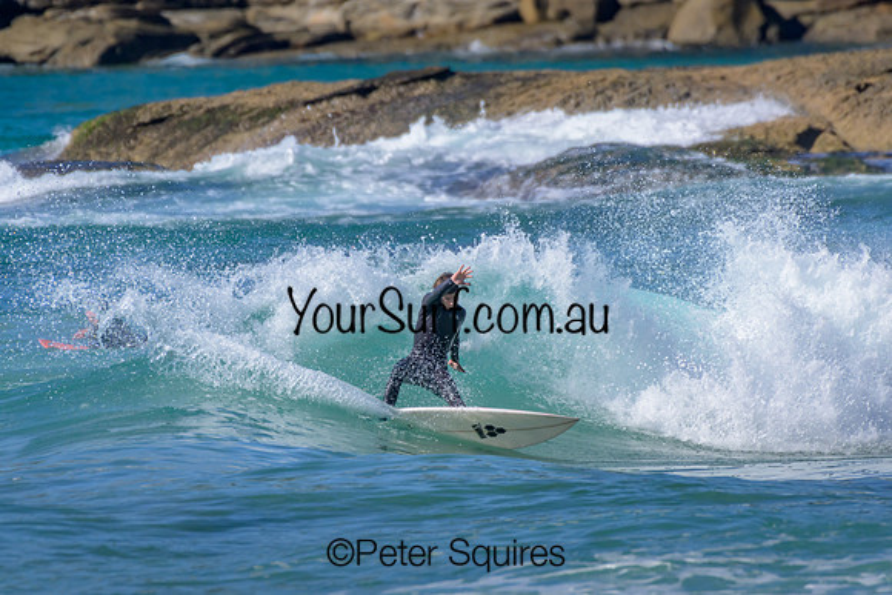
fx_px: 23543
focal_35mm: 950
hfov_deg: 2.2
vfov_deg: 1.4
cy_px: 298
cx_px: 446
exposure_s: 1/2000
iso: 900
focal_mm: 950
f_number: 11
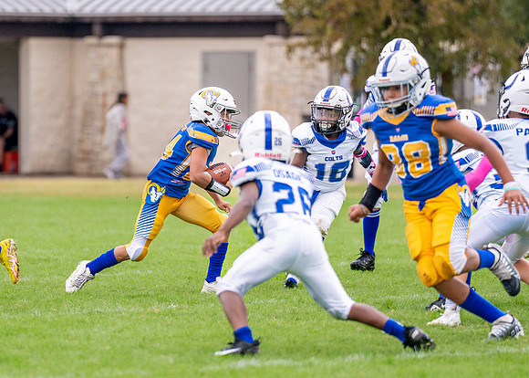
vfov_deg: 3.8
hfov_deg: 5.3
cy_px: 187
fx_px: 5762
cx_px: 133
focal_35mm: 384
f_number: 2.8
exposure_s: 1/1600
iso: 400
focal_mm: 200
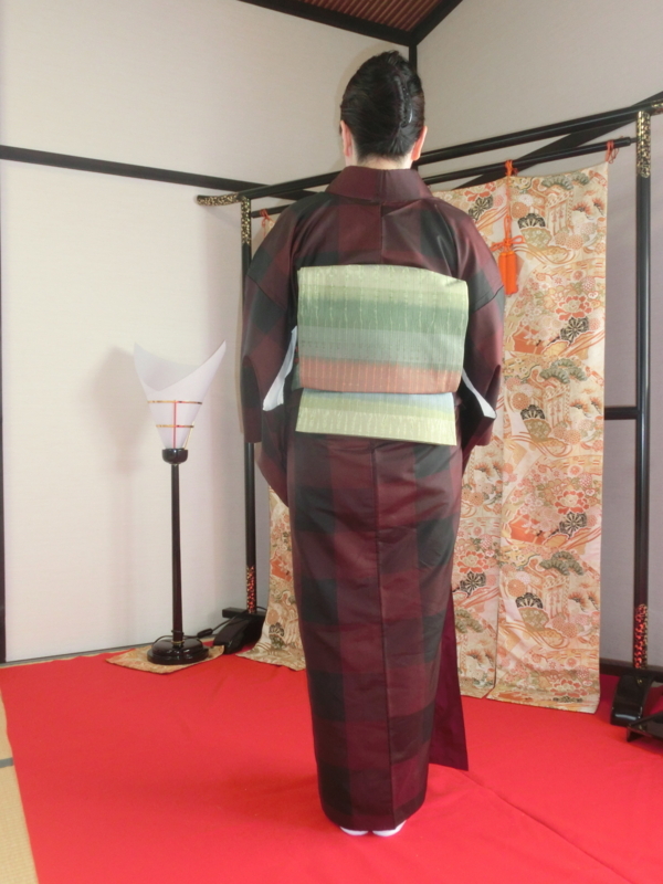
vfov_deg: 60.0
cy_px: 442
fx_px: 766
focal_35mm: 30
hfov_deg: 46.8
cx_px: 332
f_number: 3.5
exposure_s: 1/50
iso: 400
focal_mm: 5.36
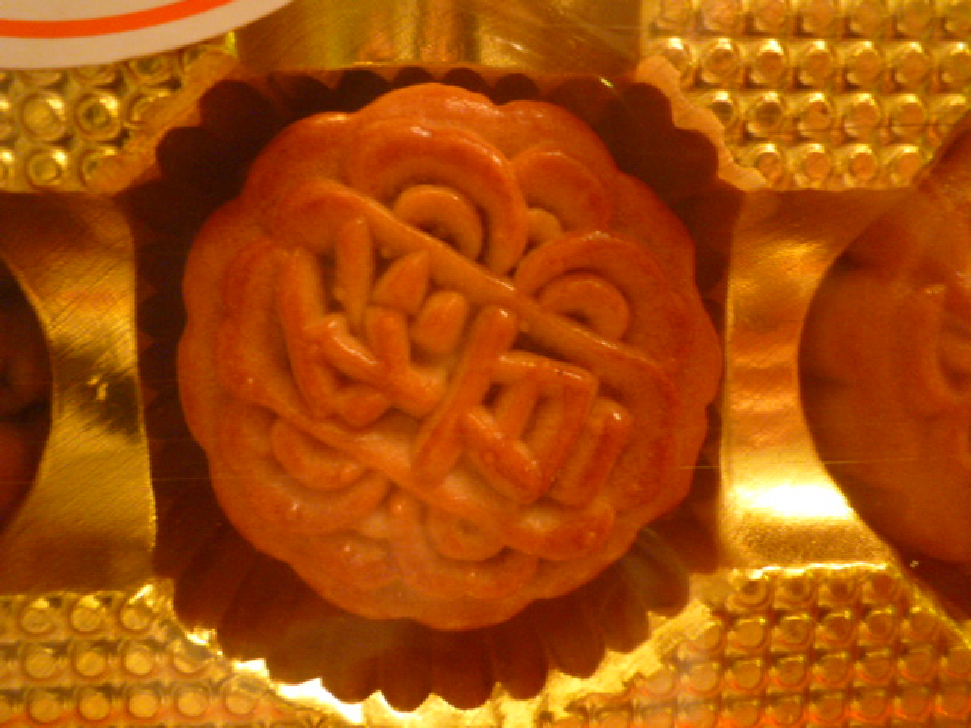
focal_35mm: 25
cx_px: 486
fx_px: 701
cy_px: 364
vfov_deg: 54.9
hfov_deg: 69.4
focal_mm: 4.4
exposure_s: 1/10
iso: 400
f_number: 2.8
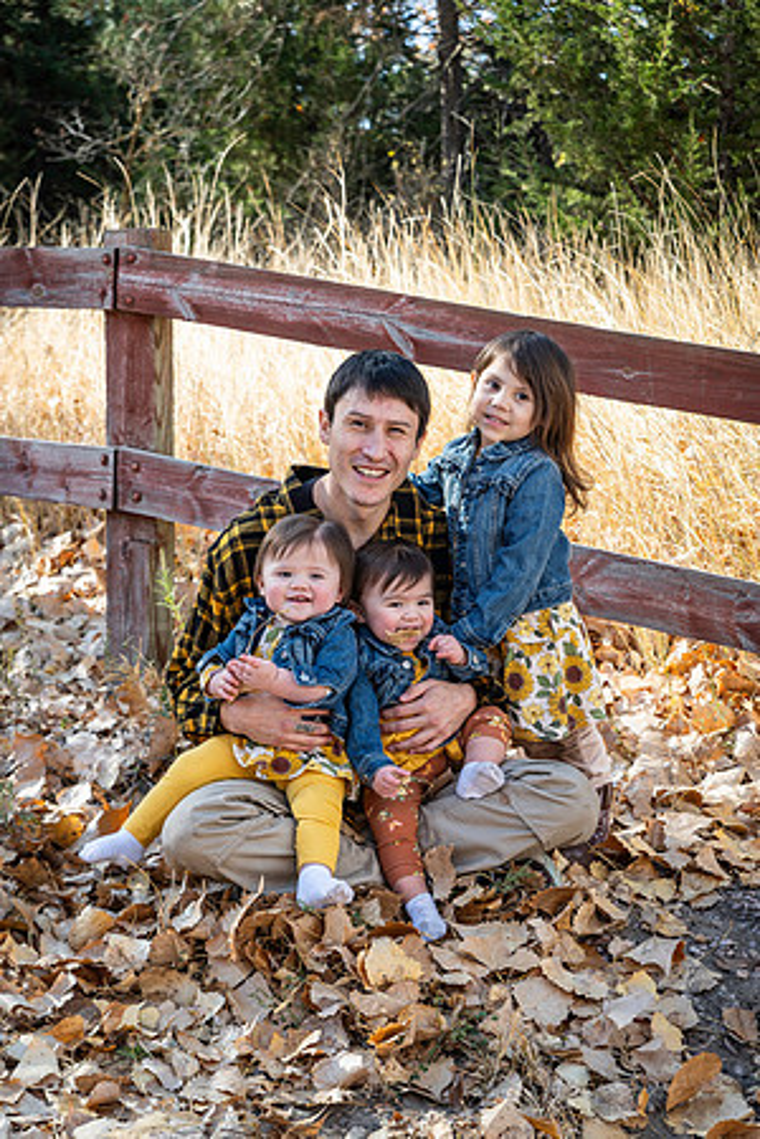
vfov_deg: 34.5
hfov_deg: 23.4
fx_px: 1837
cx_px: 380
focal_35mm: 58
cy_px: 570
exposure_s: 1/125
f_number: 5
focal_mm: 58
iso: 100
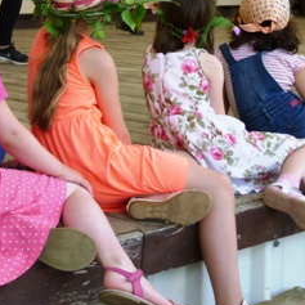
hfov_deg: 18.2
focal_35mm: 93
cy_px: 32
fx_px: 927
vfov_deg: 18.4
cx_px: -3
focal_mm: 6.9
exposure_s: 1/160
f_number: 3.7
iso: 100
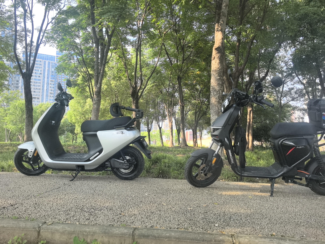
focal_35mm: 27
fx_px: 253
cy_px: 122
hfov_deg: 65.3
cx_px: 162
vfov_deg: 51.4
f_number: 2
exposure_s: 1/500
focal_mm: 6.98
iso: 50
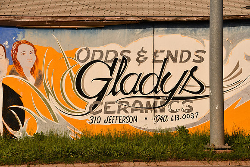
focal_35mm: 153
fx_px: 1063
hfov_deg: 13.4
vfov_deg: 9.0
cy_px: 84
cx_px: 125
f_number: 14
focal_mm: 102
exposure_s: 1/160
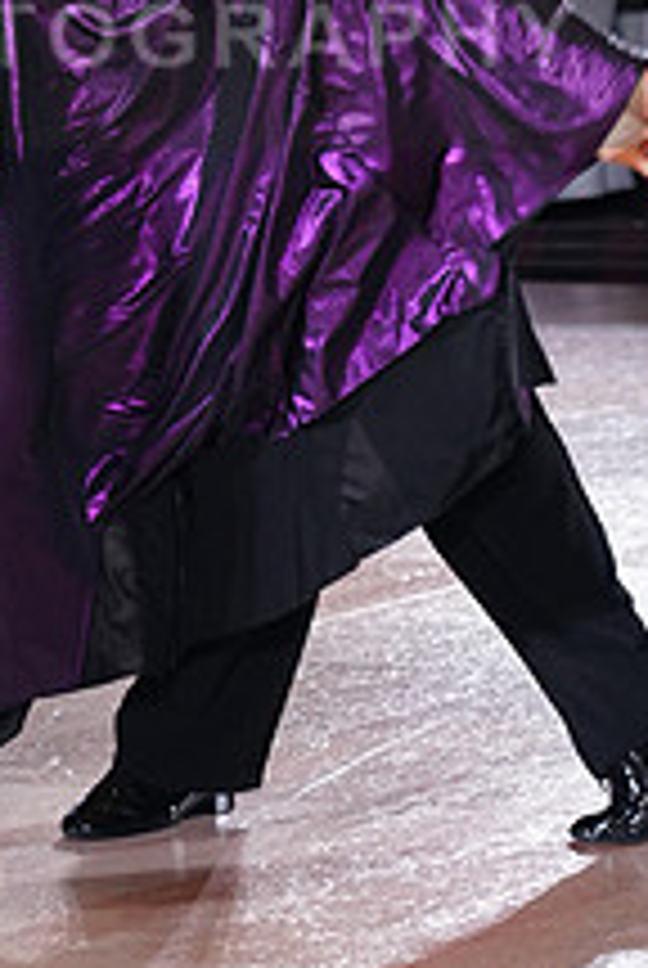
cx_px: 25
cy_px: 0
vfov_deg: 7.2
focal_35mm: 283
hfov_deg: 4.9
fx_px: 7616
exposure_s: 1/320
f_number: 4
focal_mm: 105
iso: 2000
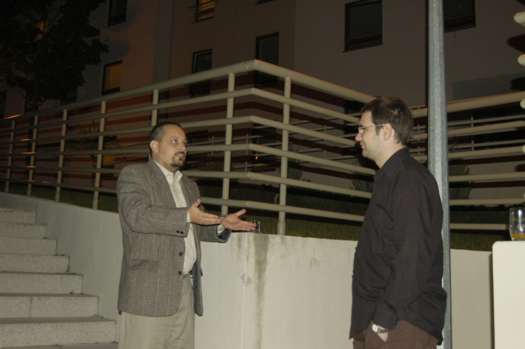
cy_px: 174
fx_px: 568
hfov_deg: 49.6
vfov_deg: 34.1
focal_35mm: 39
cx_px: 262
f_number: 4
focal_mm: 26
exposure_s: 1/60
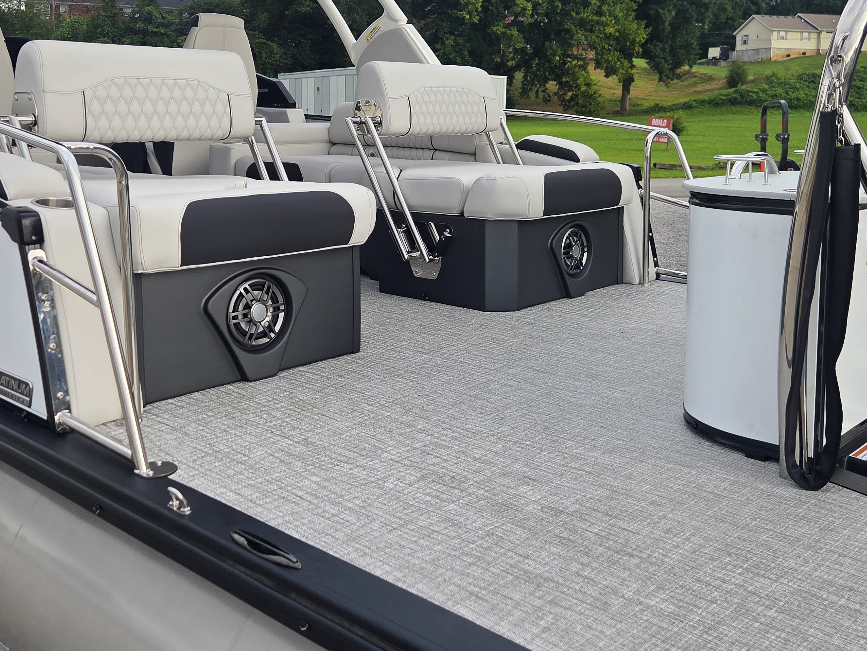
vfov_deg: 38.3
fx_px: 927
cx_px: 439
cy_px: 221
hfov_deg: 50.1
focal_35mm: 37
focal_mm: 5.4
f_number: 1.8
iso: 80
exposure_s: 1/1563
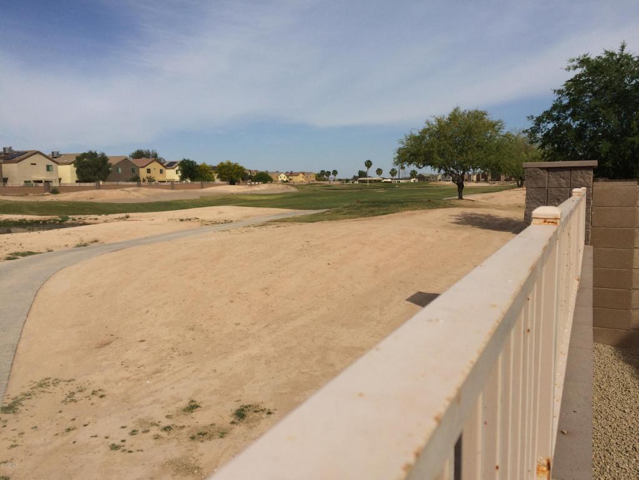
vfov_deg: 48.2
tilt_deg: -6.8
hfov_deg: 61.7
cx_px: 320
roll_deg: +1.7
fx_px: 535
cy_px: 240
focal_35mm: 29
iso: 40
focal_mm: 4.15
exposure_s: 1/4115
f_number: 2.2
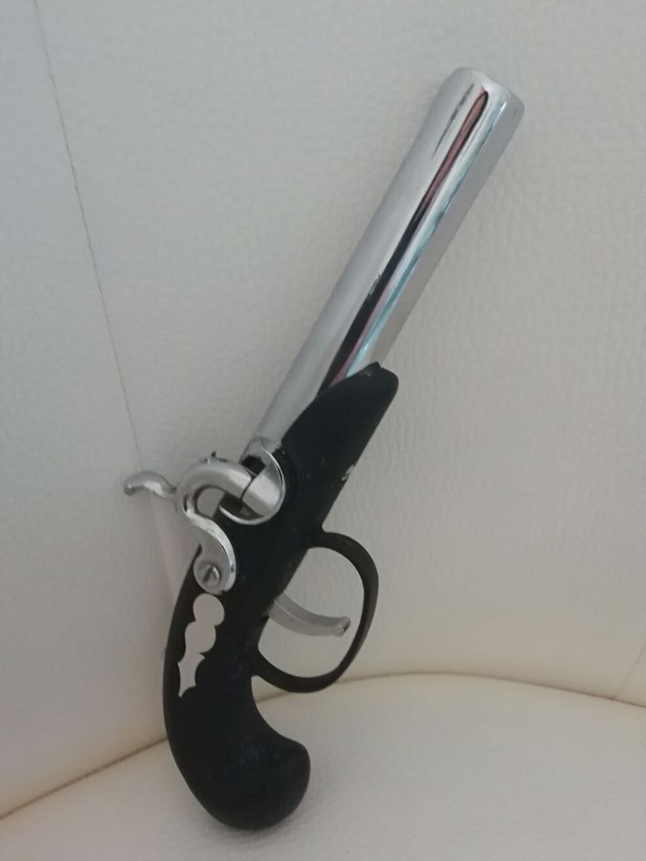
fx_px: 647
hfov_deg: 53.1
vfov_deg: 67.3
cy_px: 430
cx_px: 323
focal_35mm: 26
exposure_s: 1/33.3
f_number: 2.2
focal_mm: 3.46
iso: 250
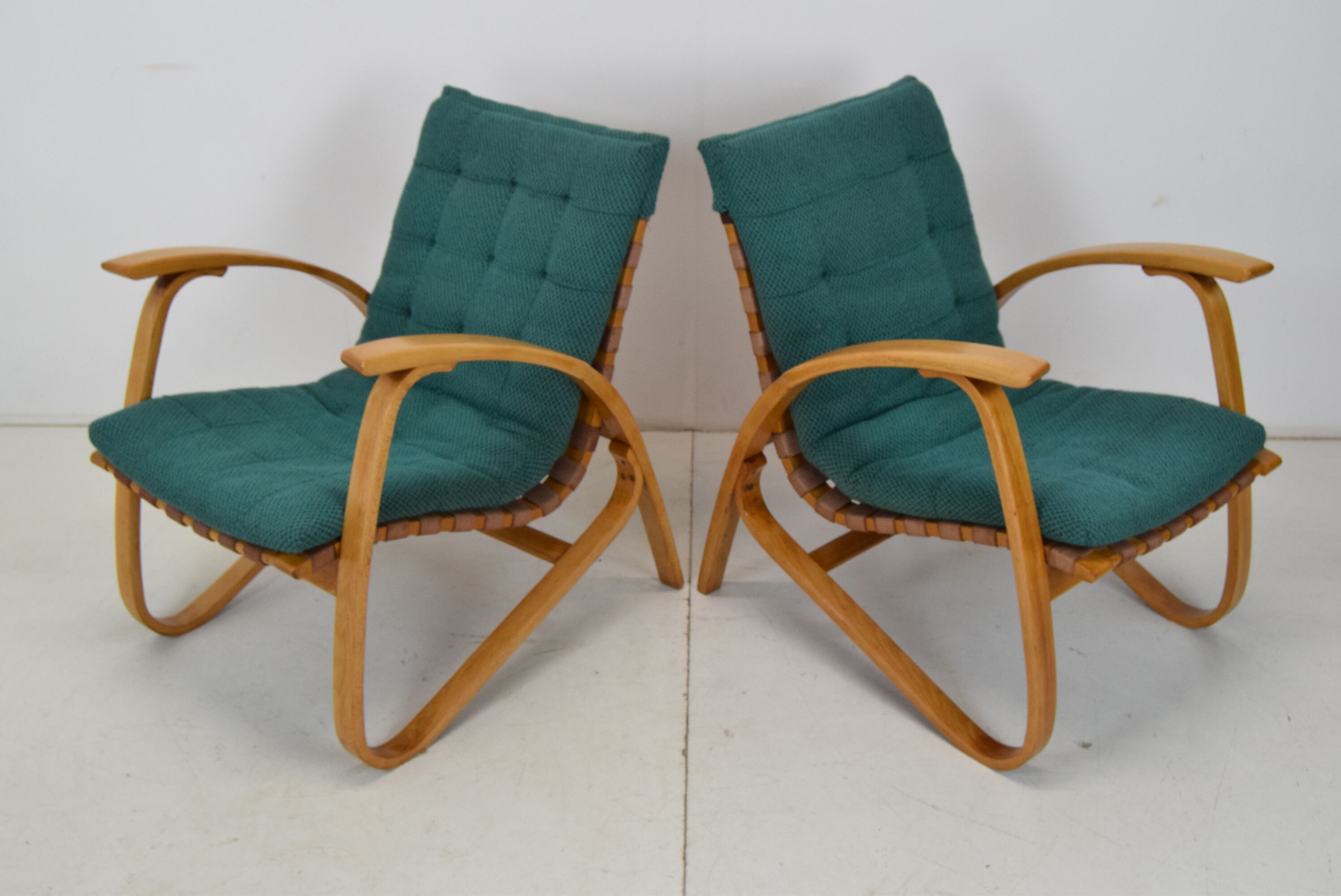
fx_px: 1566
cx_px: 670
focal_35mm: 42
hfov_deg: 46.4
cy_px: 448
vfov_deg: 31.9
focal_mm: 28
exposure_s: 1/200
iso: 1600
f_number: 7.1
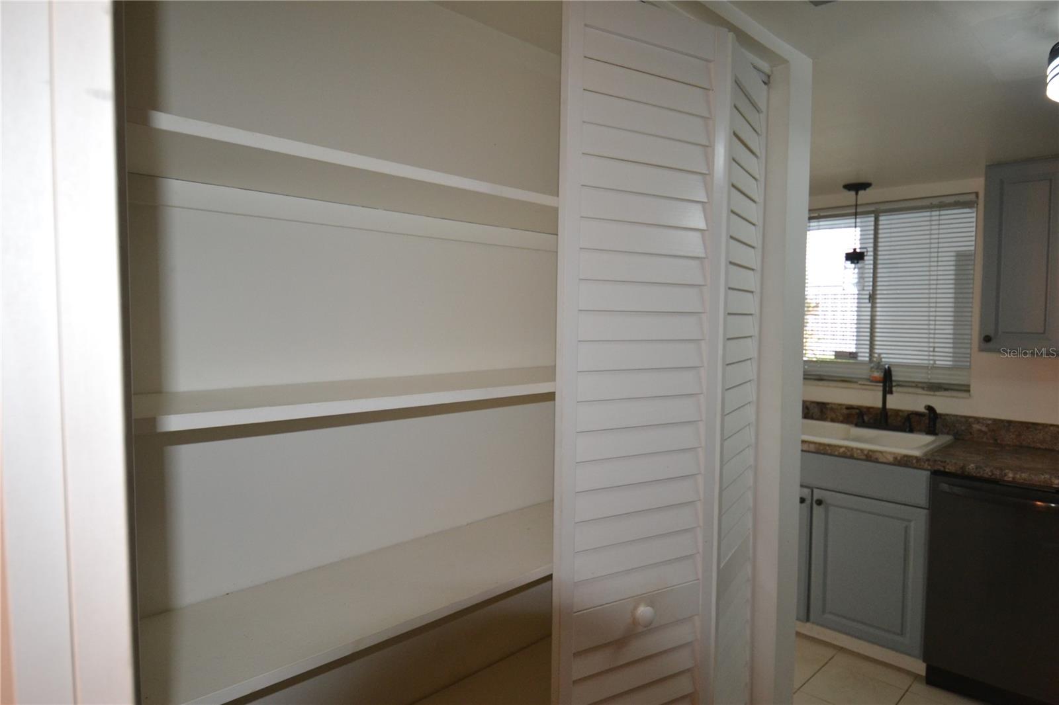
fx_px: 618
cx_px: 530
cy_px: 352
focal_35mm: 21
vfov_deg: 59.5
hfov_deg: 81.2
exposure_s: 1/60
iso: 1100
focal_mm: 14
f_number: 4
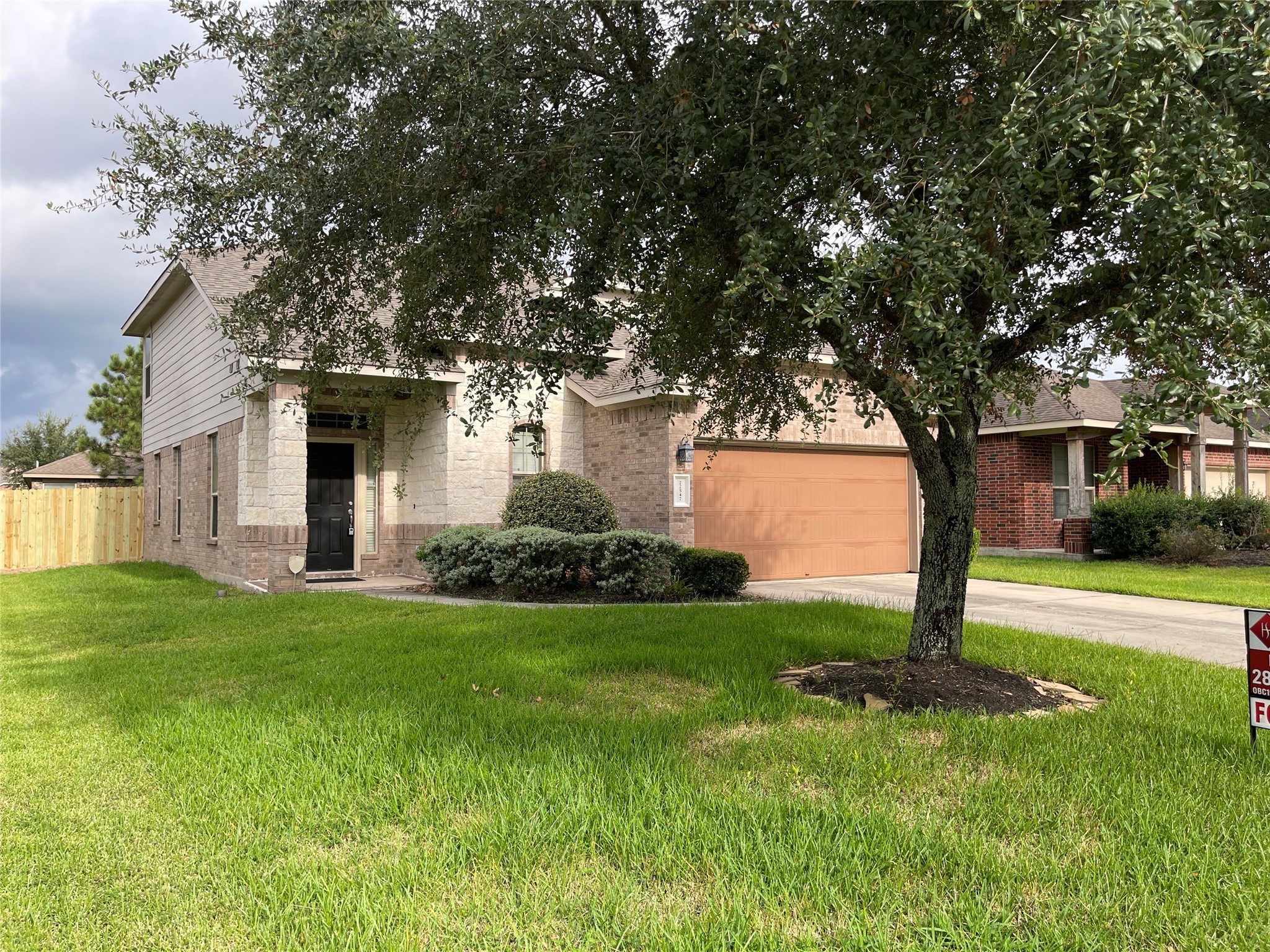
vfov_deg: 54.9
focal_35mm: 25
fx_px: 917
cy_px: 476
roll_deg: +0.4
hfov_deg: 69.4
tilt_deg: +1.8
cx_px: 635
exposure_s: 1/581
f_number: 1.6
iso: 32
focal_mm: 5.1
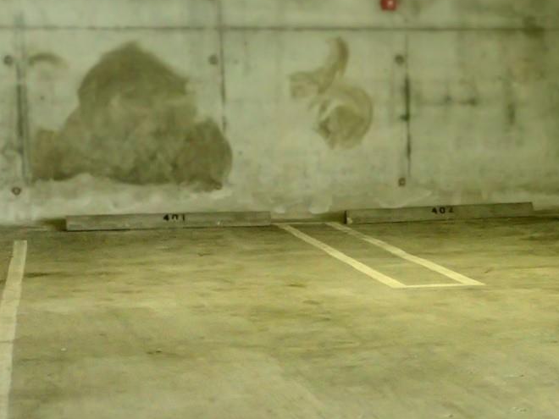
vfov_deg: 15.2
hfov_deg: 19.8
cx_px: 529
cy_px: 306
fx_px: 1566
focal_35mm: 97
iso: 800
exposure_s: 1/30
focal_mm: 7.34
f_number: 2.8
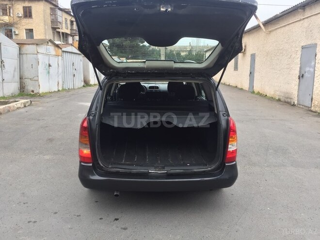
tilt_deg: -9.0
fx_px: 268
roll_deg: -0.4
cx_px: 160
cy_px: 120
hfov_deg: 61.7
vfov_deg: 48.2
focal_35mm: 29
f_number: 2.2
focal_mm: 4.15
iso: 32
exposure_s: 1/110
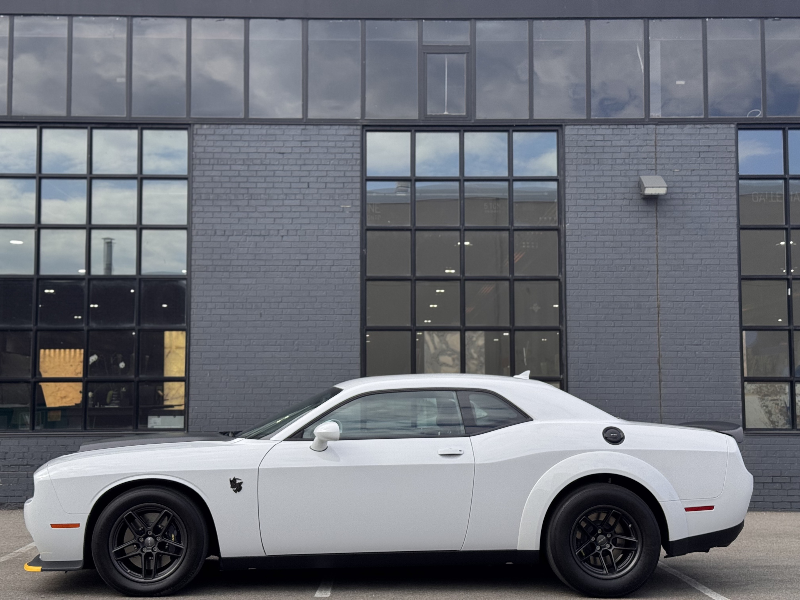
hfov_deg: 39.7
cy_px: 300
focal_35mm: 48
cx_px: 400
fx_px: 1109
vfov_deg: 30.3
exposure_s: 1/3425
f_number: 1.78
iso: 64
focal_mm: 6.76
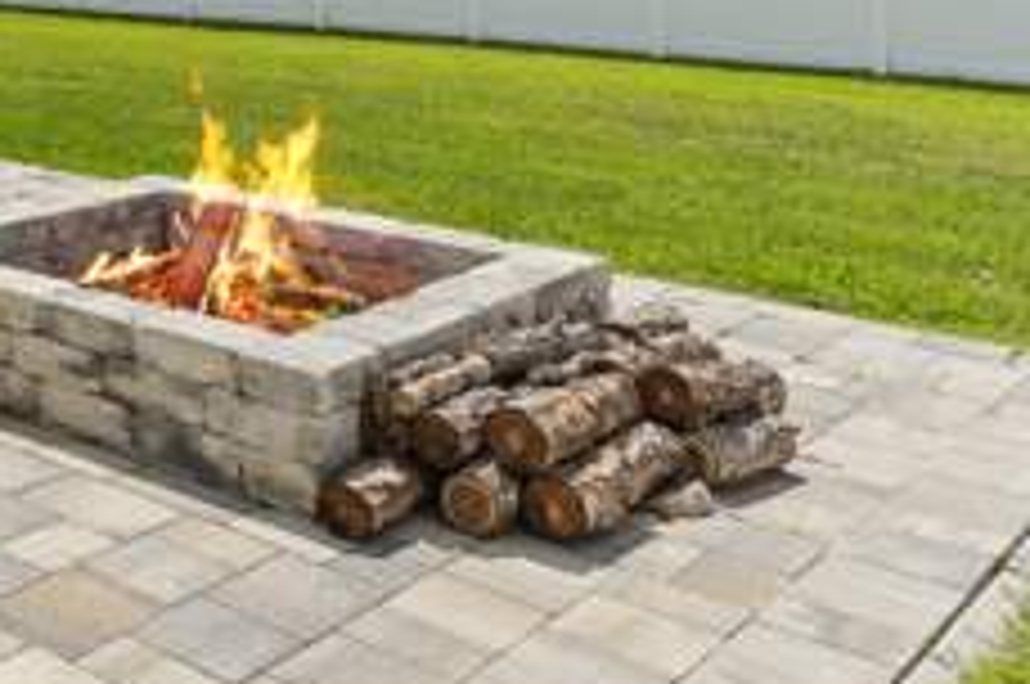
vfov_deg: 24.8
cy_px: -137
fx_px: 1400
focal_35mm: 49
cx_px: -229
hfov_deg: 32.7
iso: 250
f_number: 9
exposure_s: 1/400
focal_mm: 14
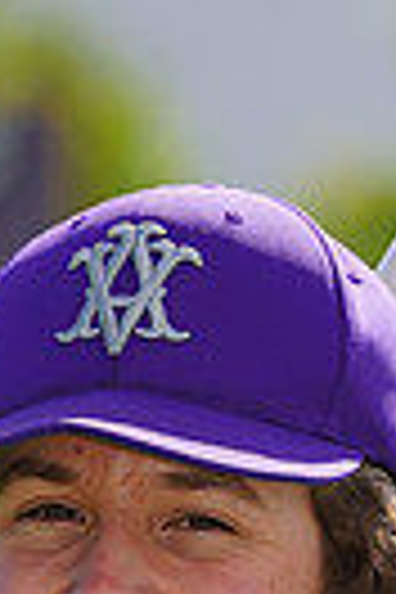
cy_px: 1125
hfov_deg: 1.1
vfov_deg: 1.7
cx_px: 45
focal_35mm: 1212
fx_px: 19996
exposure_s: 1/250
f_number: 8
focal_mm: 276
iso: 100
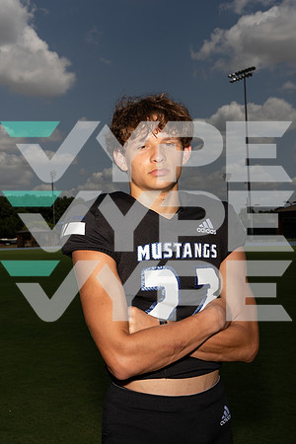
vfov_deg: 36.2
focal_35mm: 55
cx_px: 148
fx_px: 678
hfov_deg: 24.6
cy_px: 222
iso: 100
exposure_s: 1/250
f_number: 14
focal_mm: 55
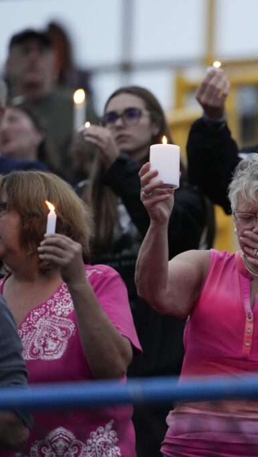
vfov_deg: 4.6
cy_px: 228
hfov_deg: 2.6
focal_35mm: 473
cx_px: 273
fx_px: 5747
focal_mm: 300
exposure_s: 1/320
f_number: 2.8
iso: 3200
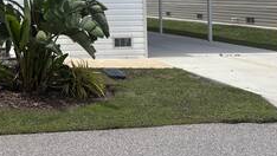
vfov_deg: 18.7
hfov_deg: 30.7
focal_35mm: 62
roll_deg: +1.0
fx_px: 456
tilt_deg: +1.3
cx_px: -18
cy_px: -17
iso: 50
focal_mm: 5.96
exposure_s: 1/3623
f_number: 1.6
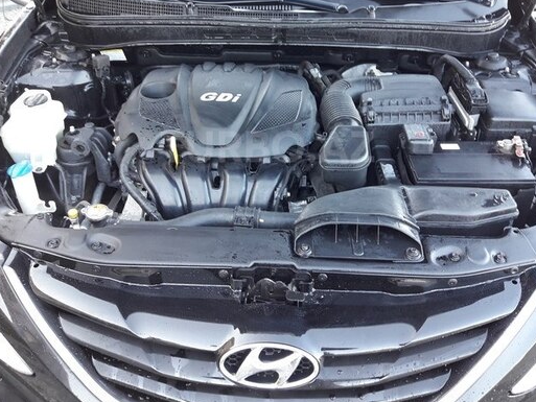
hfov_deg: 51.3
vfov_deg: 39.4
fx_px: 558
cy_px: 147
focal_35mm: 36
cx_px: 267
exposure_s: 1/33
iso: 80
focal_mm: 3.7
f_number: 1.9
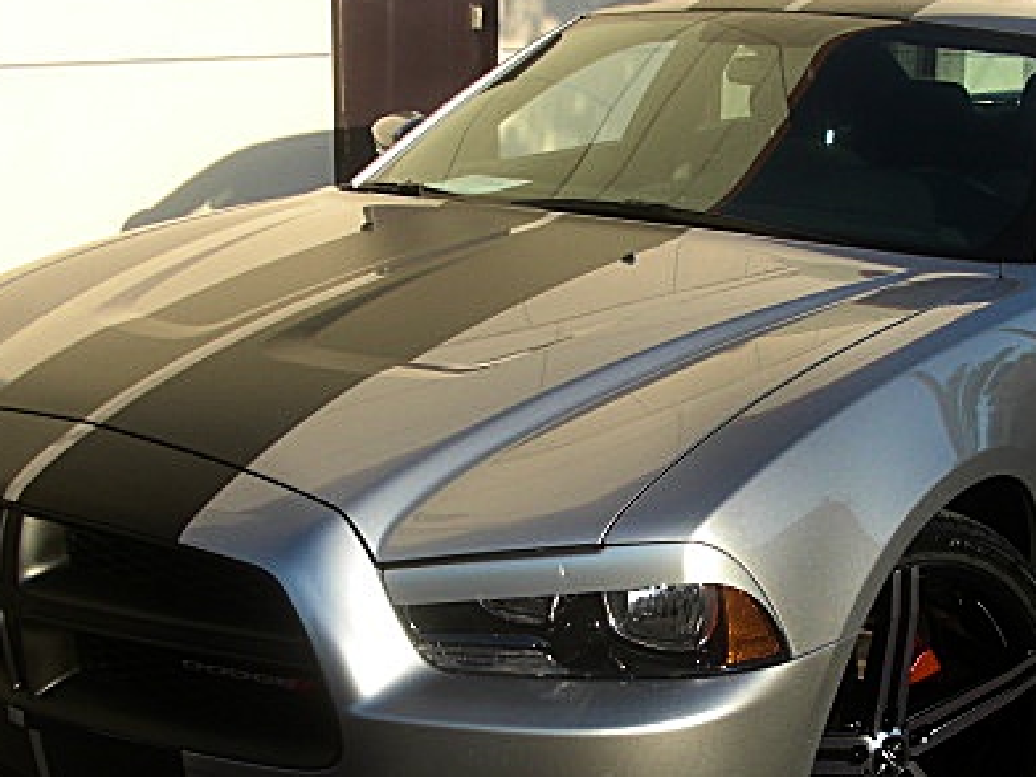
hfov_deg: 32.6
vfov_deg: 24.6
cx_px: 617
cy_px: 554
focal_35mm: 59
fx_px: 1765
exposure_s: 1/500
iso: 50
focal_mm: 6.3
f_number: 2.8
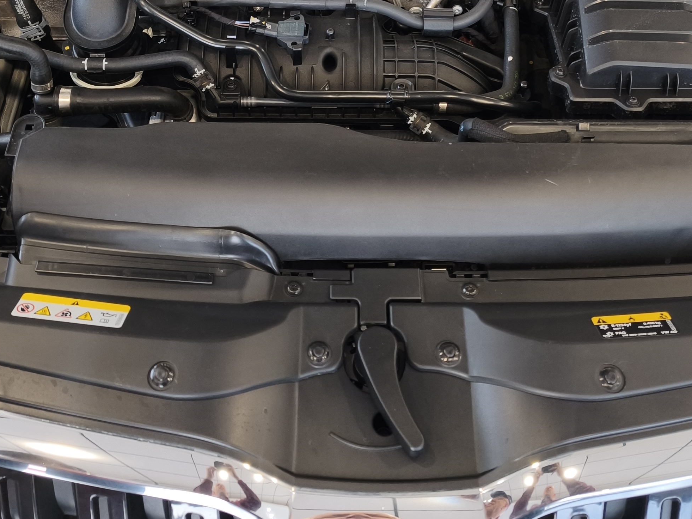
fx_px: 959
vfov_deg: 28.4
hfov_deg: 39.7
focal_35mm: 48
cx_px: 345
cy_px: 3
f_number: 1.62
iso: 320
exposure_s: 1/99.9
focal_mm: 6.45
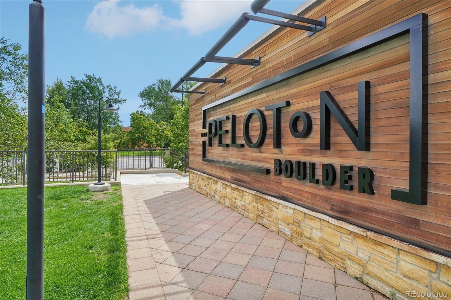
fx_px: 244
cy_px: 150
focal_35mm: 20
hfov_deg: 85.4
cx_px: 226
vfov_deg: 63.2
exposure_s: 1/250
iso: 400
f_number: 9
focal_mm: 13
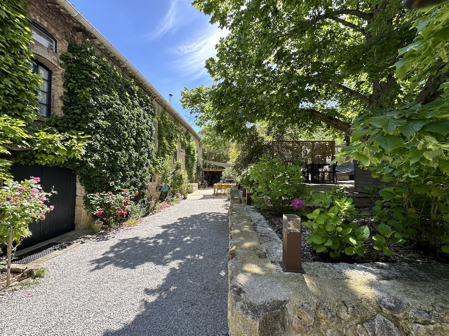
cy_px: 168
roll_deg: +0.5
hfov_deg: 102.1
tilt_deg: +1.1
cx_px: 224
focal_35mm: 14
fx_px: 182
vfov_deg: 85.7
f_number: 2.2
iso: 40
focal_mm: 2.22
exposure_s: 1/385
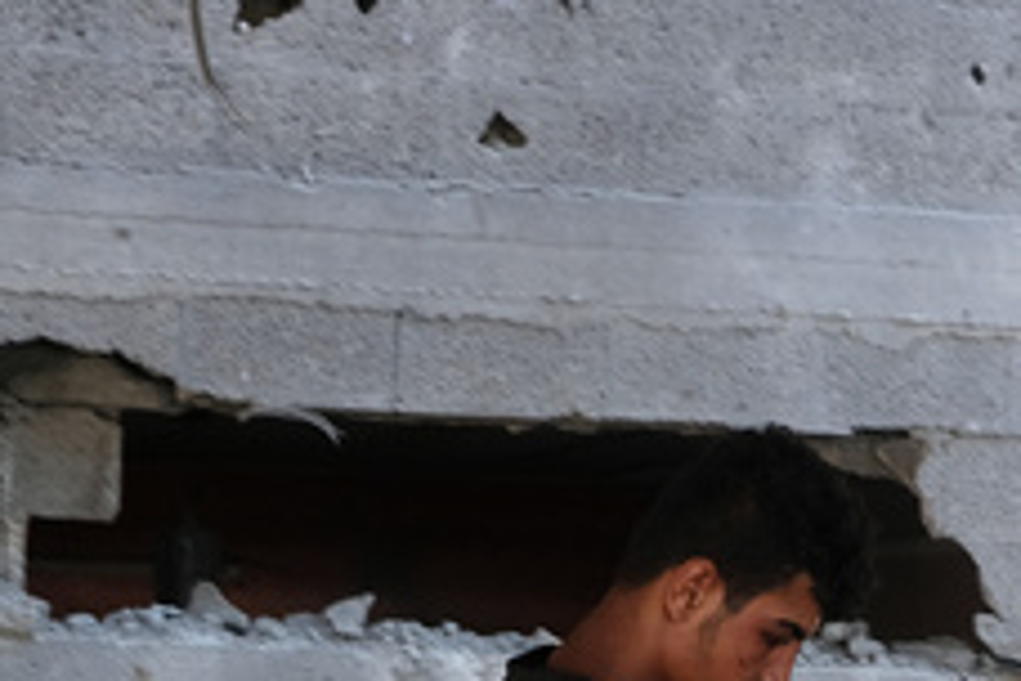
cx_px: 734
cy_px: 1111
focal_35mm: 157
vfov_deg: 8.5
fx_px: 4452
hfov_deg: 13.0
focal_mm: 23
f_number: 3.6
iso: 200
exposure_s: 1/125
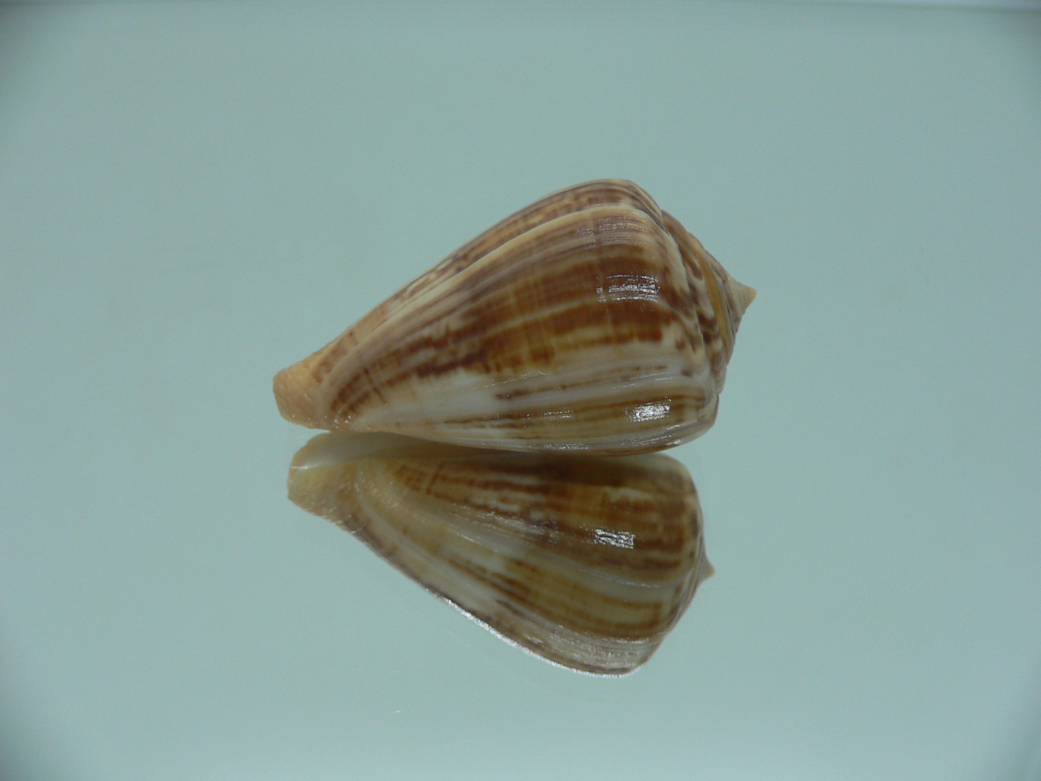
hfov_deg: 52.6
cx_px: 520
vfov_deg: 40.7
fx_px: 1053
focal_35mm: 35
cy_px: 390
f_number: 2.8
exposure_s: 1/60
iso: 80
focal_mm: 4.6
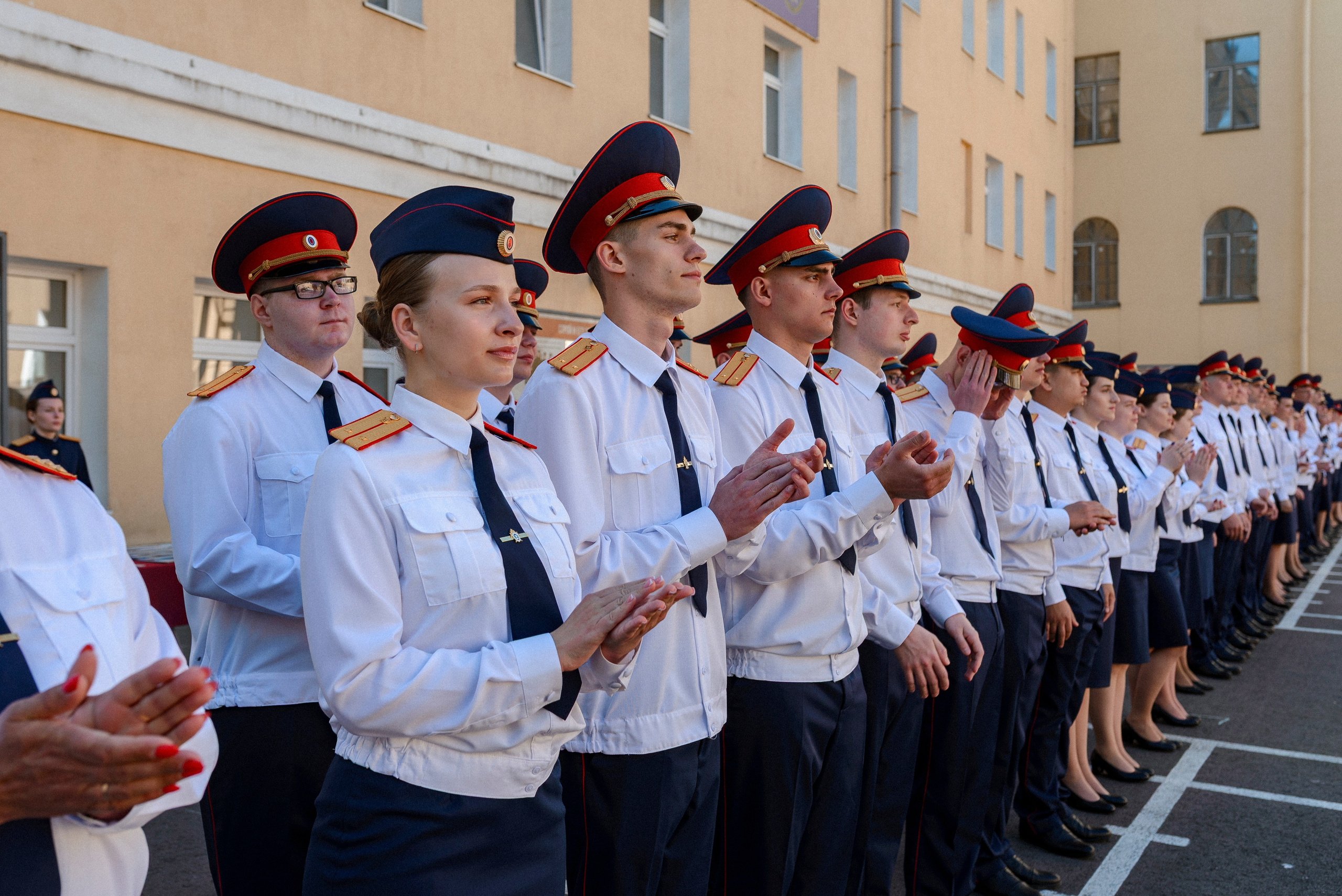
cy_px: 432
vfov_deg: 36.7
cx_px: 647
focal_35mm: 36
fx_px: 1351
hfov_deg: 52.8
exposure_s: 1/320
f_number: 5.6
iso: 125
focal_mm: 35
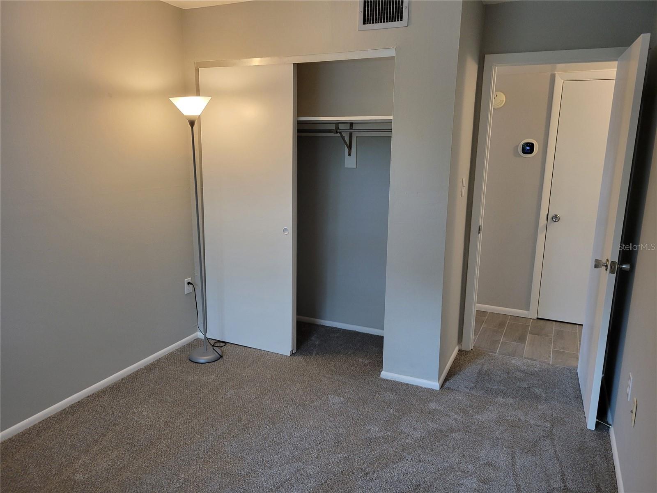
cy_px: 246
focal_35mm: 26
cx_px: 328
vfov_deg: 53.1
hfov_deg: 67.3
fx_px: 493
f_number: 1.8
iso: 200
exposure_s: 1/60
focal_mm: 5.4
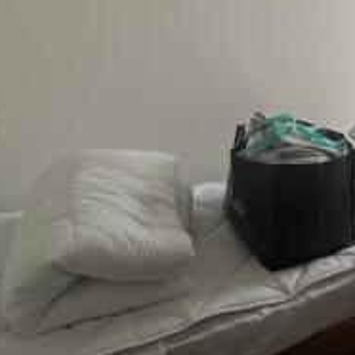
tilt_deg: -8.3
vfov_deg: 44.1
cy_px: 77
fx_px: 418
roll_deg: -3.5
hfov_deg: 39.9
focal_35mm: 36
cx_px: 364
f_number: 1.8
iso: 100
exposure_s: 1/99
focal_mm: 1.57
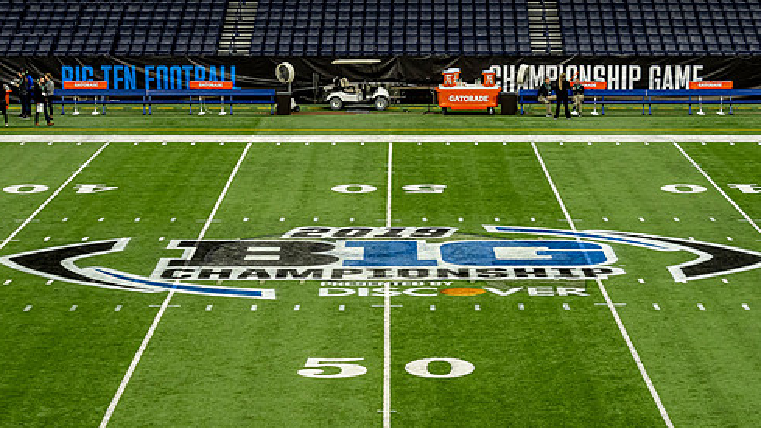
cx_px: 406
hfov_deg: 17.3
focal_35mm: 124
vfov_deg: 9.8
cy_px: 239
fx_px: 2502
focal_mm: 48
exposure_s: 1/640
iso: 800
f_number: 2.8
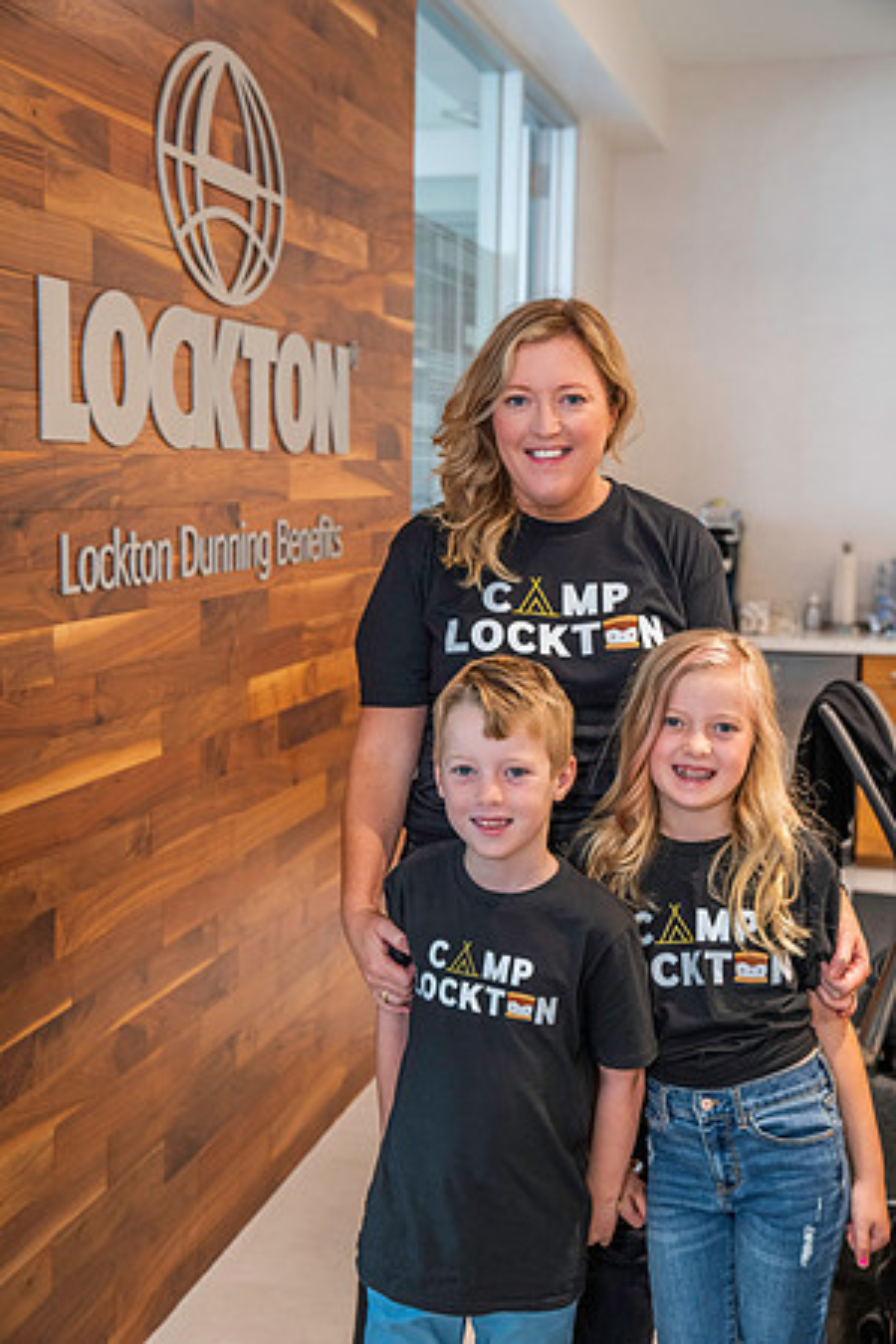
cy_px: 672
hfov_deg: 27.5
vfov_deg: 40.3
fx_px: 1829
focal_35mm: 49
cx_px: 448
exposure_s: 1/160
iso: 2500
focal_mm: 49
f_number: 4
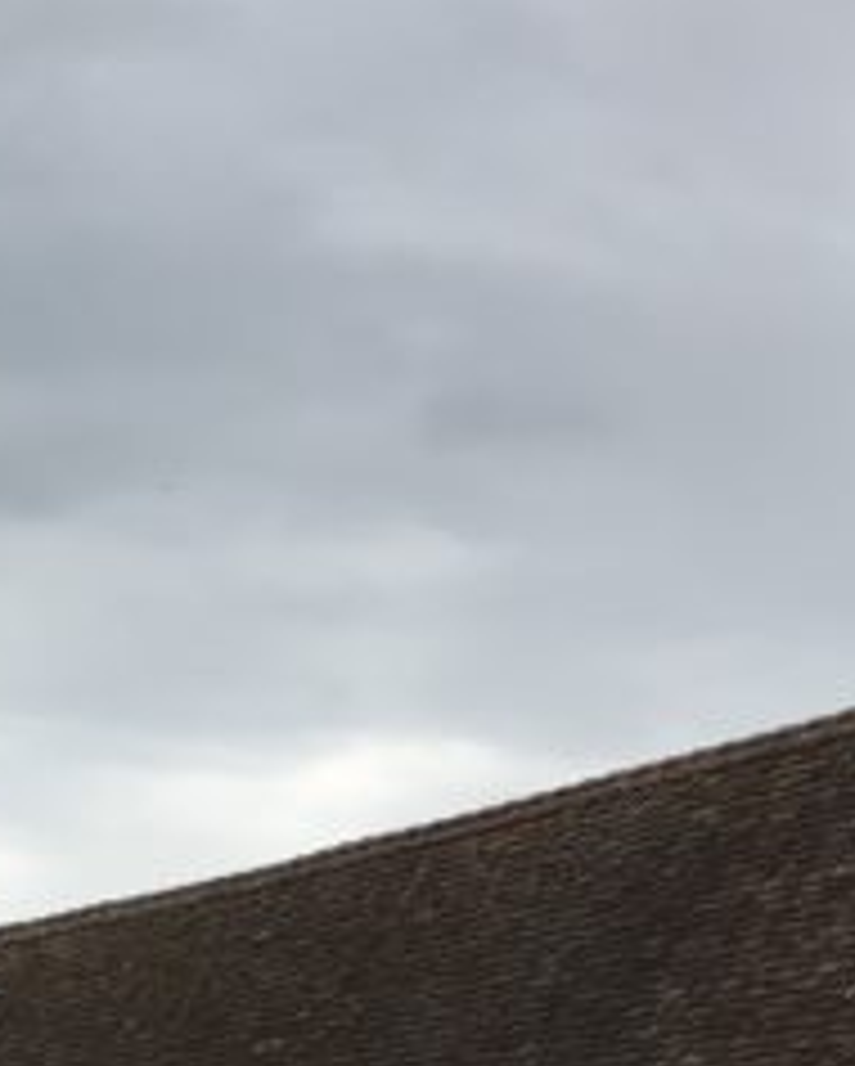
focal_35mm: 118
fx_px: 3728
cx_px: -423
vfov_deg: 15.8
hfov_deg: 12.4
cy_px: 1214
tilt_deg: +6.0
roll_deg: -0.5
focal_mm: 3.99
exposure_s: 1/1168
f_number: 1.8
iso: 20
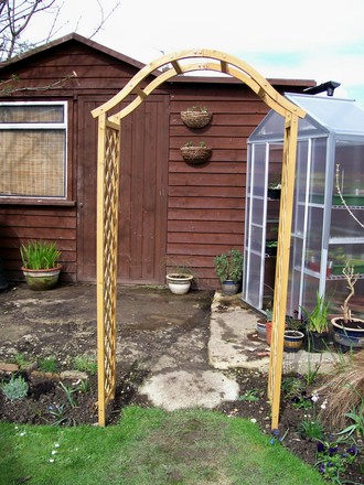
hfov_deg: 39.7
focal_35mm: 36
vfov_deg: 51.4
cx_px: 182
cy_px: 242
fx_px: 505
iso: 80
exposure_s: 1/603
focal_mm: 6
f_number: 2.7
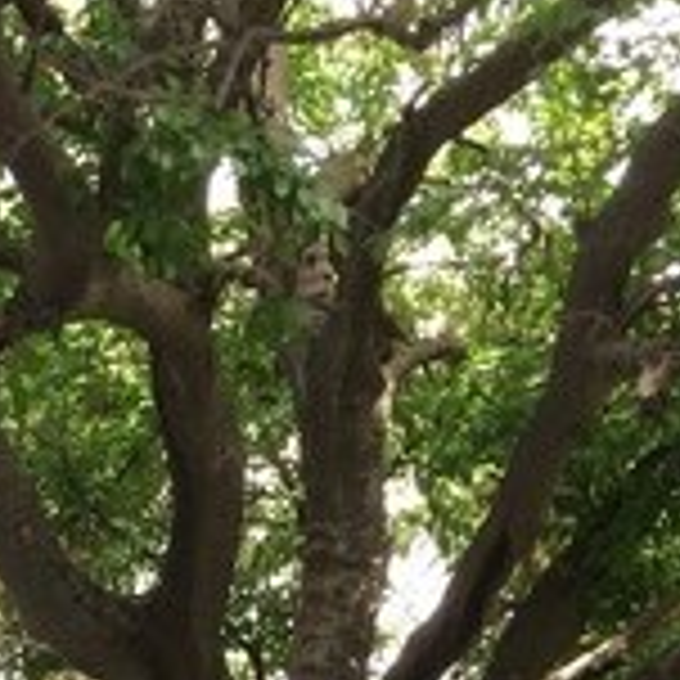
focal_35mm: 84
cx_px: 153
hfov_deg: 20.4
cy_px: 1013
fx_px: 1867
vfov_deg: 18.4
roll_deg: +2.4
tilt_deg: -9.8
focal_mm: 4.15
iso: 64
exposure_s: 1/100
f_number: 2.2
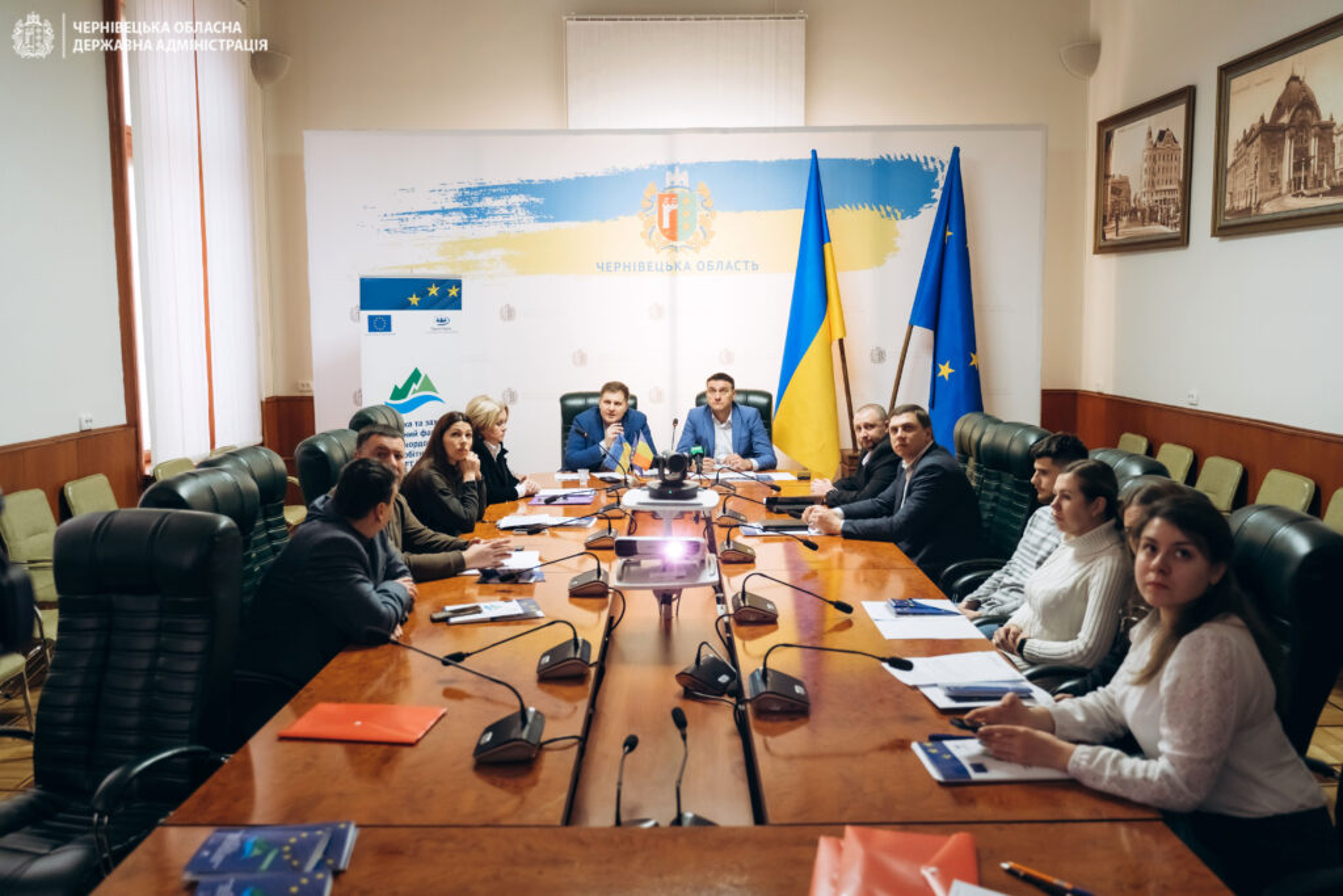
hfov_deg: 61.9
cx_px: 672
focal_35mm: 30
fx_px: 1119
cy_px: 448
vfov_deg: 43.6
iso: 1000
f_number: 2.8
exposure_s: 1/200
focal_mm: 30
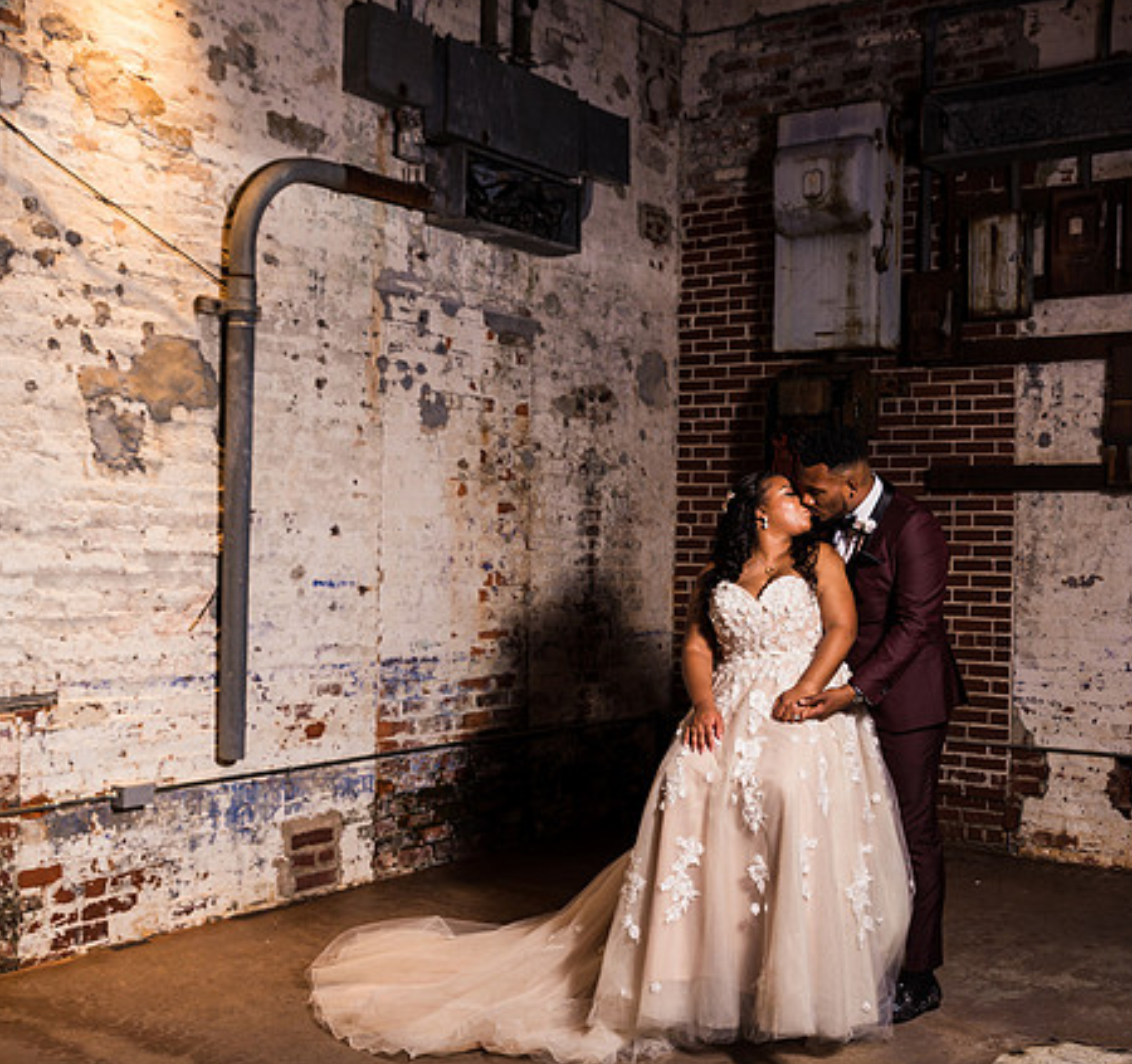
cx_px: 805
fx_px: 1508
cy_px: 553
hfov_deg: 40.3
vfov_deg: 38.9
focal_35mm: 42
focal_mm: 32
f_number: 4
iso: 160
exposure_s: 1/30
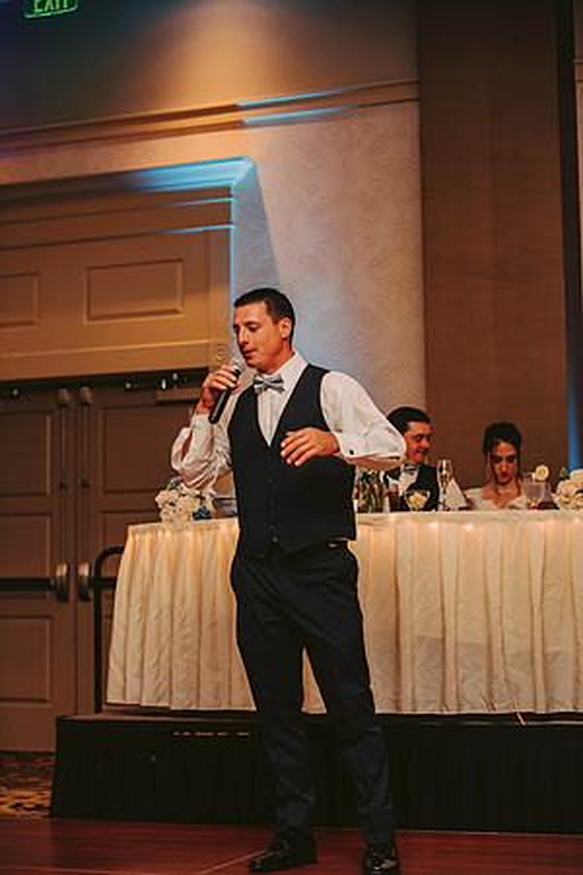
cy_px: 438
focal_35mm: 70
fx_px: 1700
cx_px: 292
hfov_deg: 19.5
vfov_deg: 28.8
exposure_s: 1/60
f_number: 2.8
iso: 800
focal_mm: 70
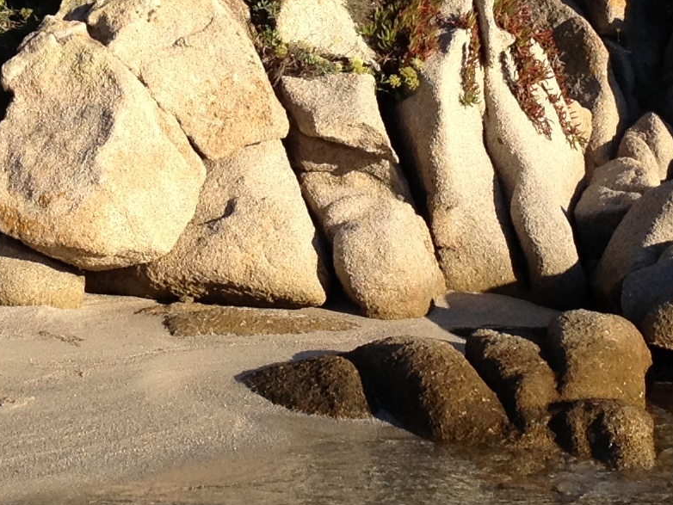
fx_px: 2839
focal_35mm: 146
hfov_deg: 13.5
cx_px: 238
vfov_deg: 10.1
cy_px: 46
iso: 64
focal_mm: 4.28
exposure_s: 1/1175
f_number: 2.4
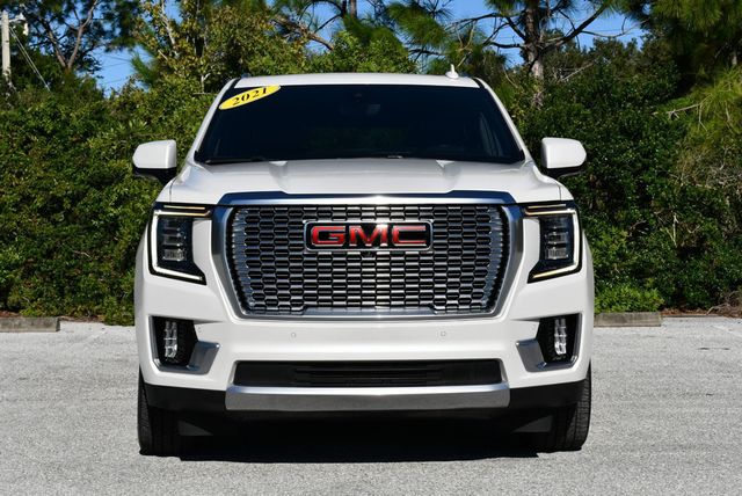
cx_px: 371
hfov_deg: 28.0
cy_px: 248
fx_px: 1485
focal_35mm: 72
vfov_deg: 19.0
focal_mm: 36
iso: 100
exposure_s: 1/320
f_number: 9
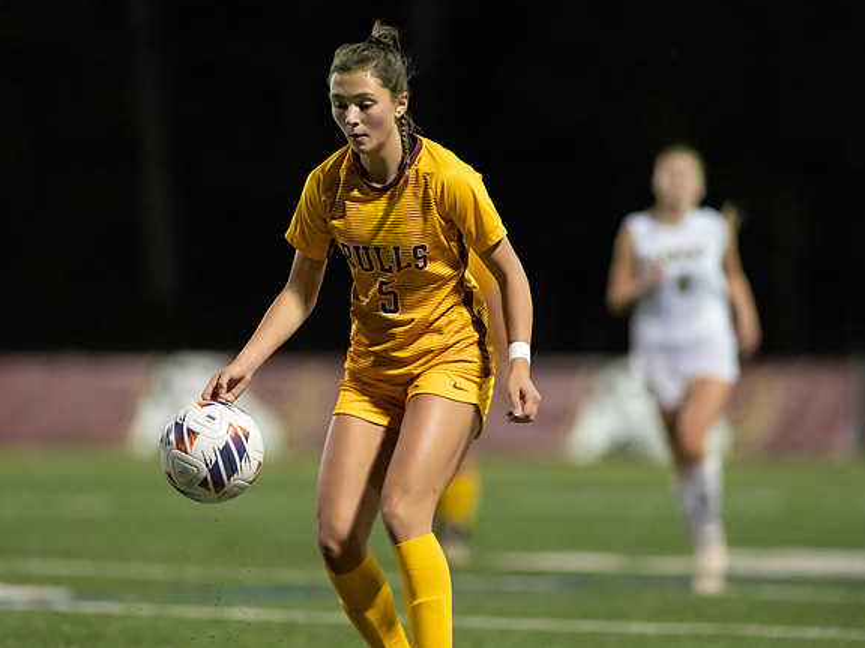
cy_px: 322
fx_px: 8196
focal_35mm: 328
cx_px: 434
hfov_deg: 6.0
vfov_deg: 4.5
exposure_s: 1/1000
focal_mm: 300
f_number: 2.8
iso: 16000
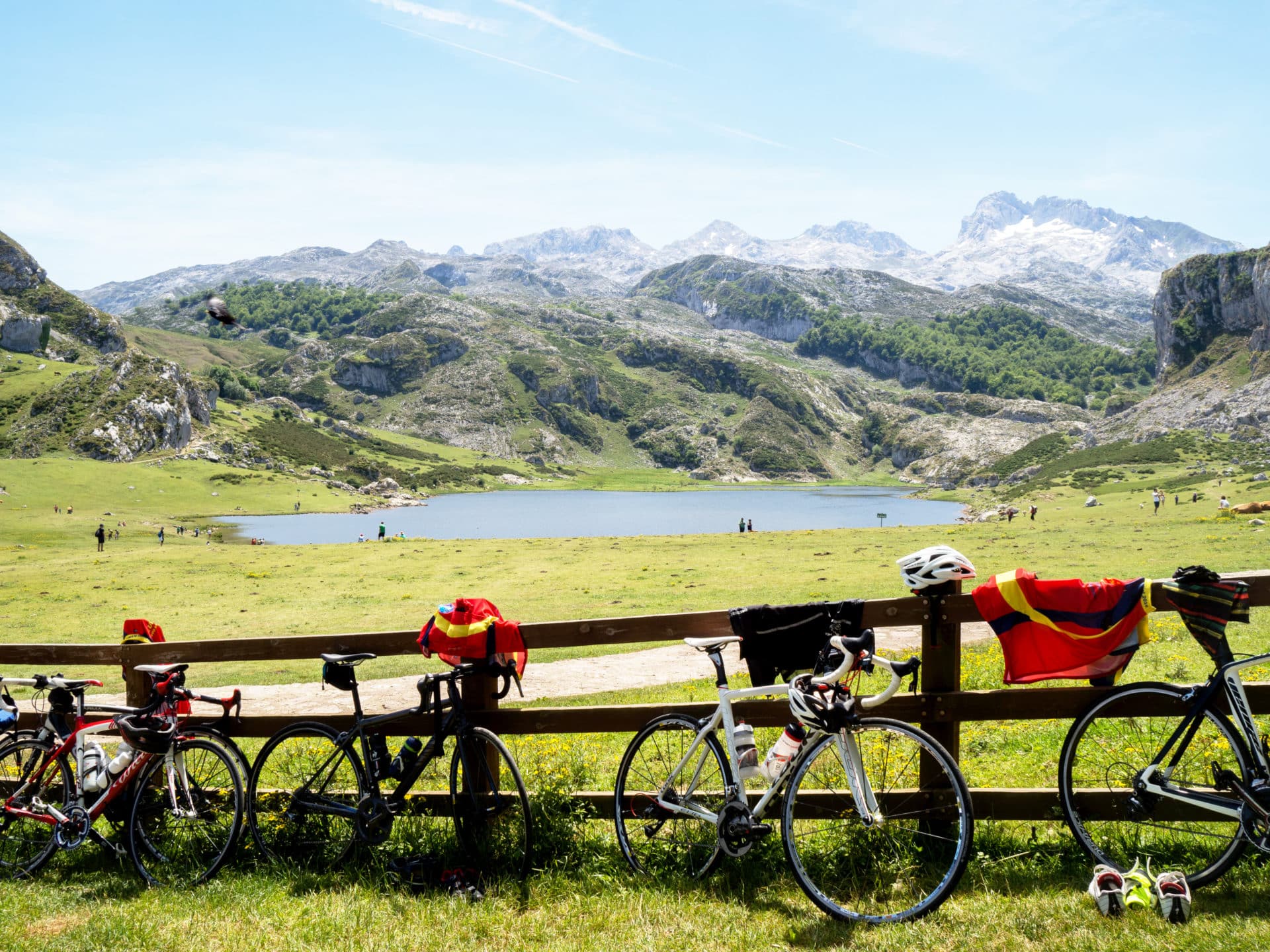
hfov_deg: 54.0
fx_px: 1247
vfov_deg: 41.8
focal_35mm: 34
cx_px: 635
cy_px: 476
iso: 200
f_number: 8
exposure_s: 1/250
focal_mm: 17
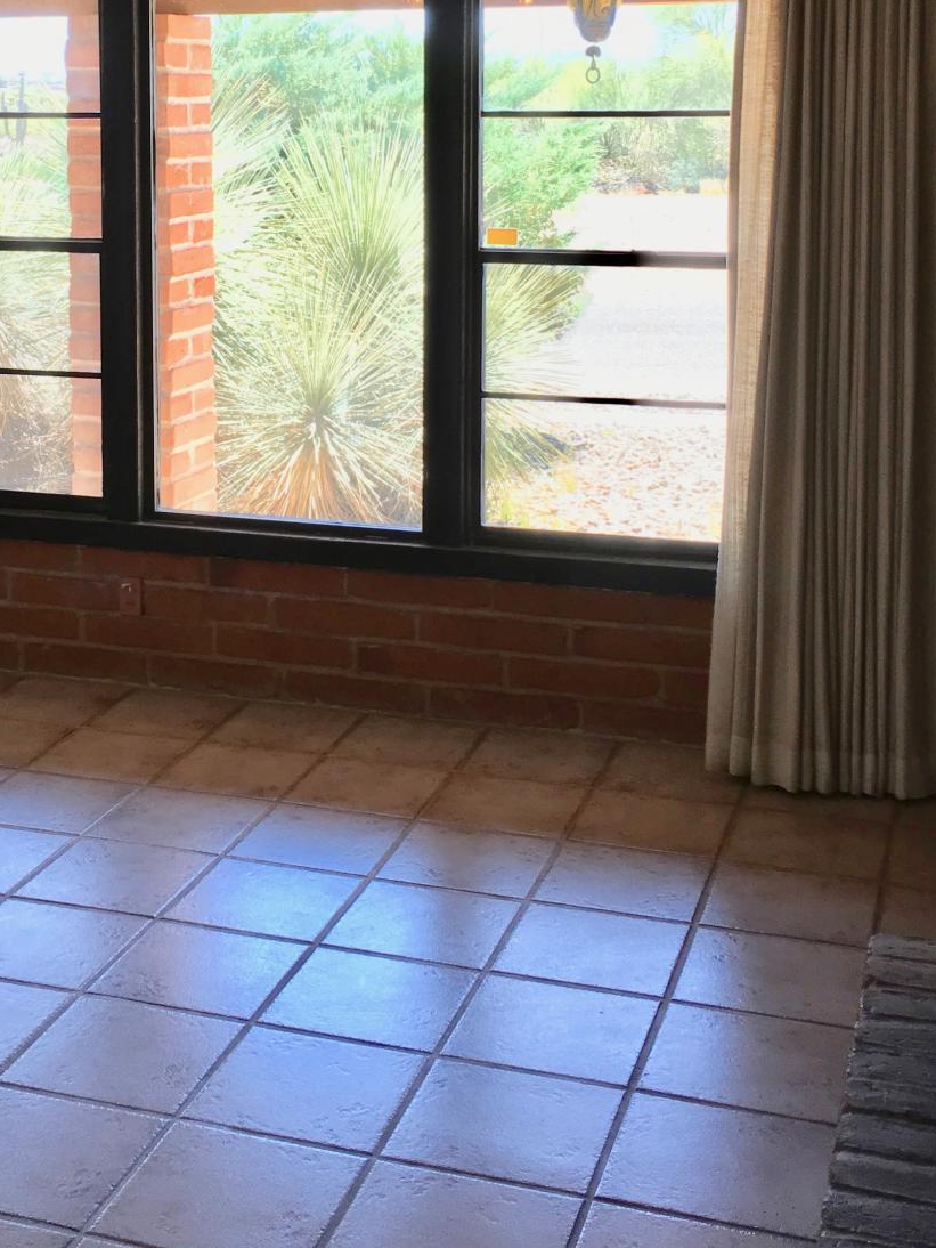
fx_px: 1910
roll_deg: +1.3
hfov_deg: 27.3
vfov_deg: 35.3
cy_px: 299
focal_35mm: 53
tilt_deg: -6.8
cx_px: 291
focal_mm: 4.15
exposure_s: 1/120
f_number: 2.2
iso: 40
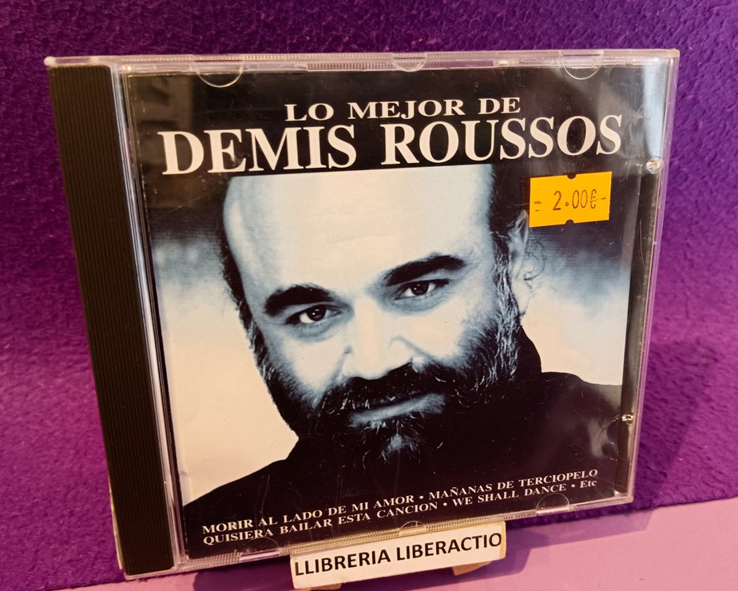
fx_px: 612
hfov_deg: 62.2
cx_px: 363
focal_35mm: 28
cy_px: 294
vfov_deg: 51.6
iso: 1115
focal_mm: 3.96
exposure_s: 1/50
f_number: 1.8
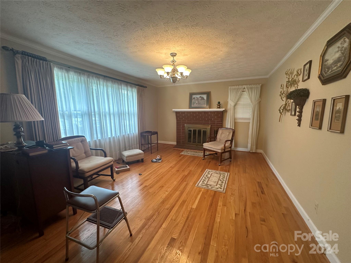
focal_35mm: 14
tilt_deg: -7.5
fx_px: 142
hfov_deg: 102.1
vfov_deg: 85.7
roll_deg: -0.3
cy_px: 132
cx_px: 176
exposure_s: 1/60
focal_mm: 2.22
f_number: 2.2
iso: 250
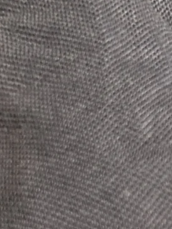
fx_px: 1212
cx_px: 287
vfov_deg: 10.8
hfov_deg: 7.9
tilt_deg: -56.2
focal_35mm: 183
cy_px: 169
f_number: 1.5
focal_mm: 5.7
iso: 500
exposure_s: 1/33
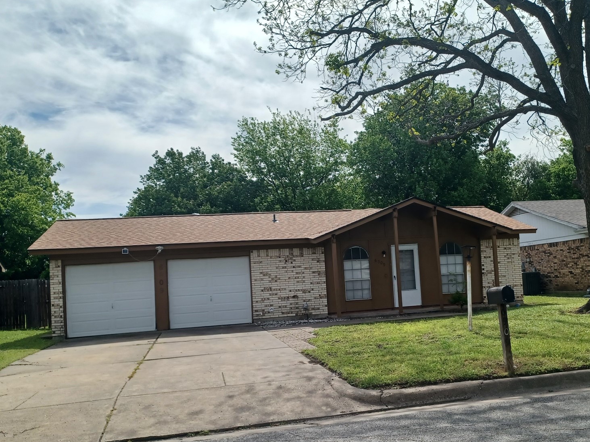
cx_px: 355
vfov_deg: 40.6
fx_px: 596
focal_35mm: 35
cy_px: 254
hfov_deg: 52.3
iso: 32
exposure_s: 1/769
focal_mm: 4.6
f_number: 1.8
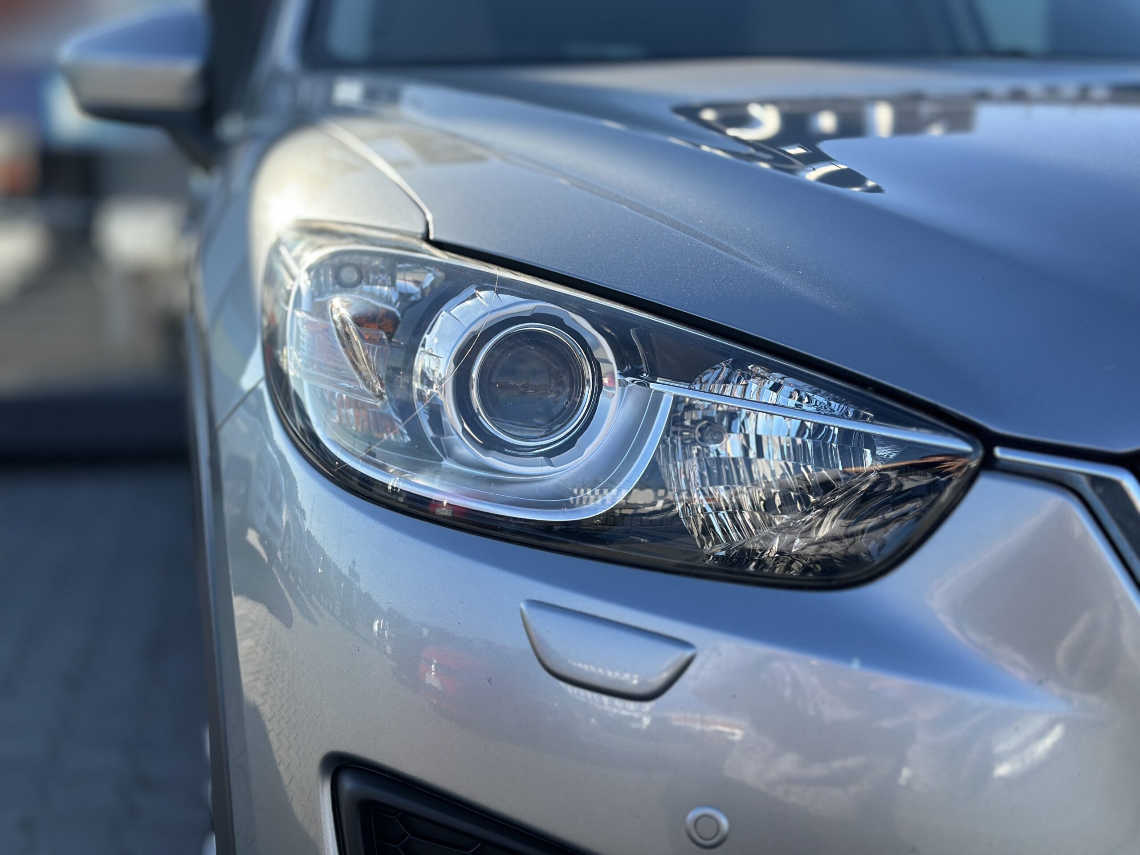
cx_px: 570
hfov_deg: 39.7
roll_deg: +0.7
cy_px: 428
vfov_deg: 30.3
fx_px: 1581
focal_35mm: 48
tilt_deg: -6.7
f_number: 1.78
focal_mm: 6.86
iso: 100
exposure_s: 1/2070
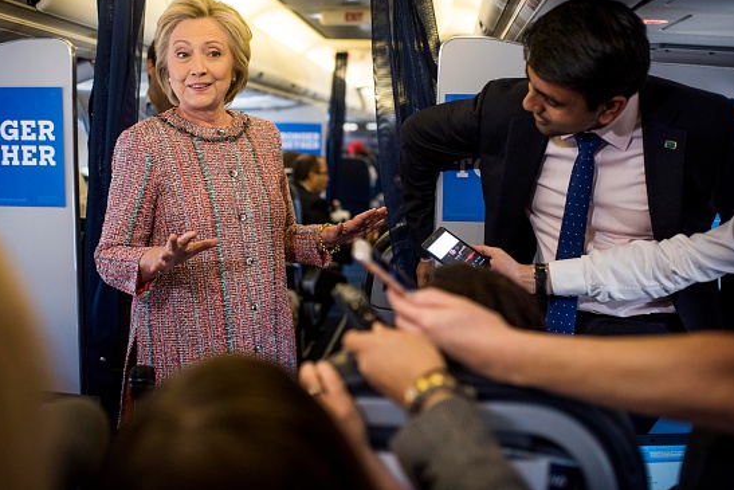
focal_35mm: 38
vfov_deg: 35.1
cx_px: 348
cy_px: 226
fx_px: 775
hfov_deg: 50.7
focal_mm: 35
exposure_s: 1/400
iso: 1600
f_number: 2
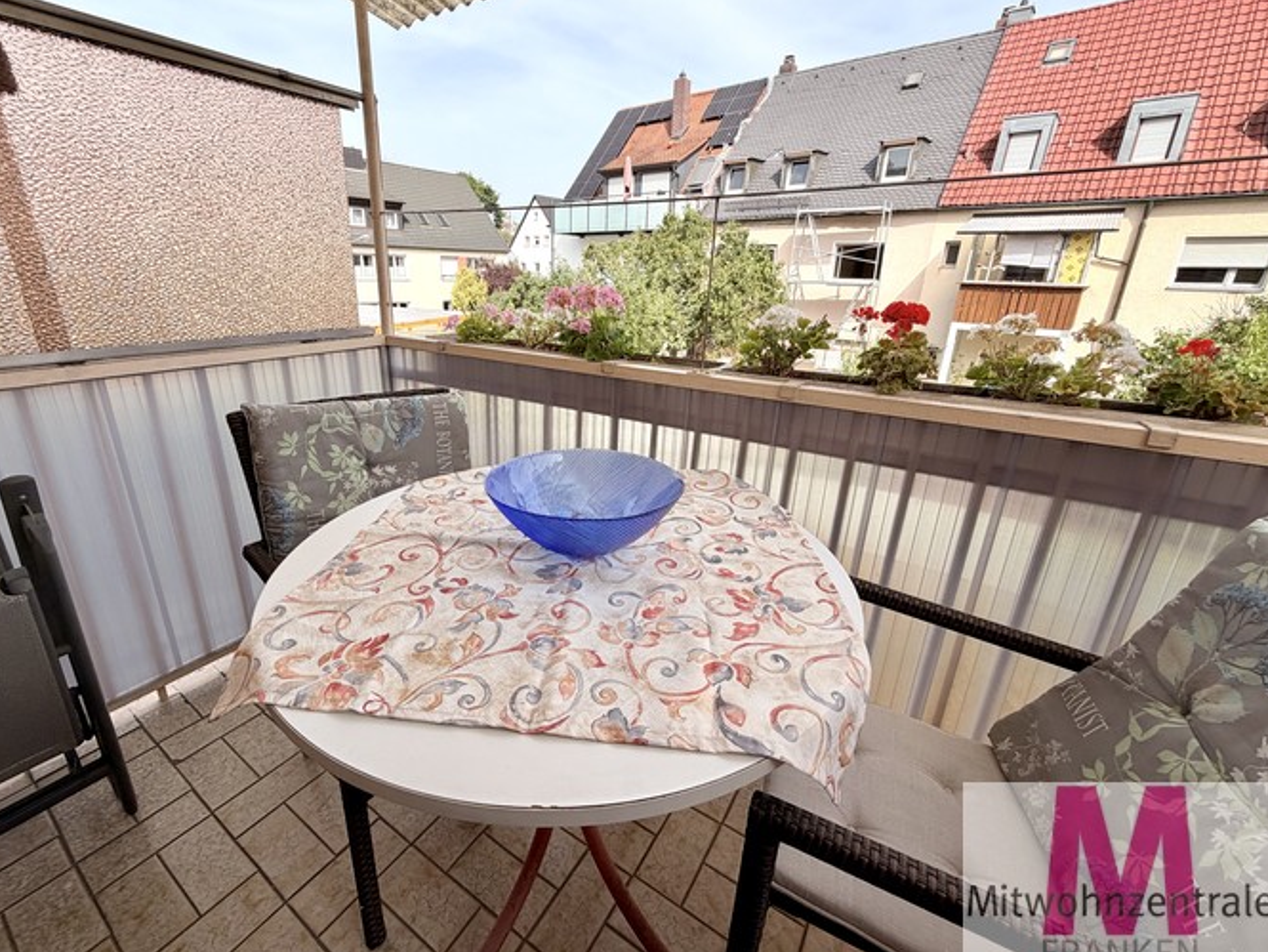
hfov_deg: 98.1
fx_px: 550
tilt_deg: -18.7
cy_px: 461
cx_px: 598
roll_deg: -1.0
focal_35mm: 15
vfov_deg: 81.7
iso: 40
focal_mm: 2.22
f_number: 2.2
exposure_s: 1/770
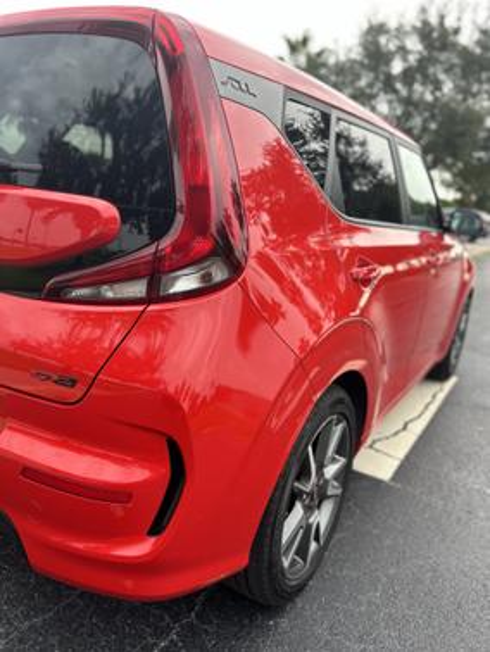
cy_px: 326
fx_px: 490
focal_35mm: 26
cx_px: 245
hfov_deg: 53.1
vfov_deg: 67.3
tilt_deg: -12.5
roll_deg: -5.8
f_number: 1.5
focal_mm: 5.7
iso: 32
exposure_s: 1/147
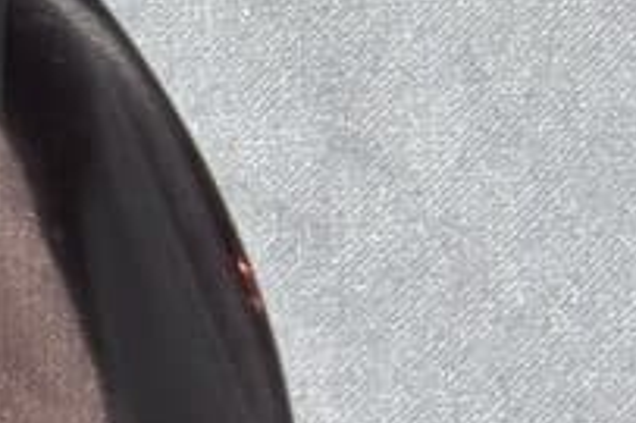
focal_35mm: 273
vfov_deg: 4.9
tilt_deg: -59.8
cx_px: -561
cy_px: -514
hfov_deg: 7.3
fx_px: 4819
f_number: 1.6
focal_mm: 5.96
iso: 32
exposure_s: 1/6711
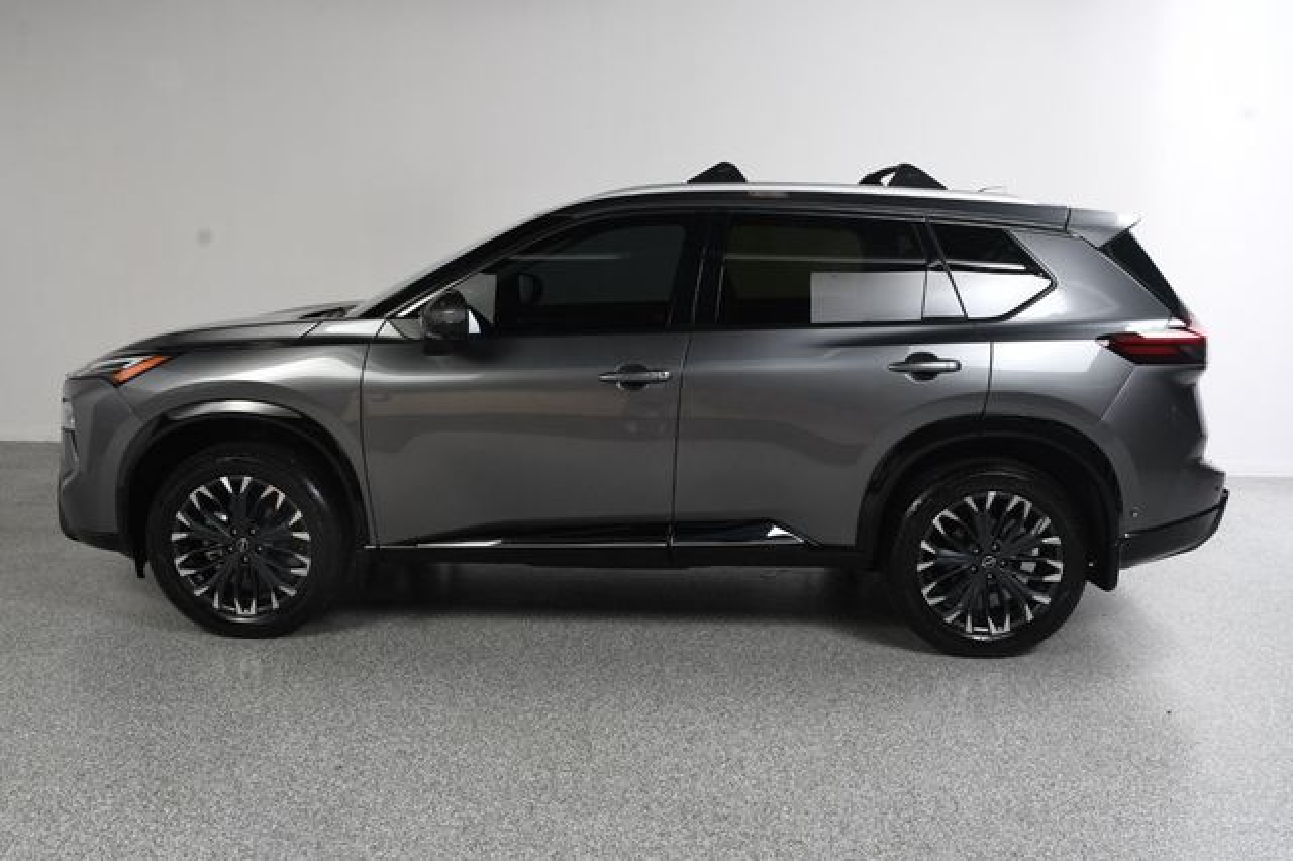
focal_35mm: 33
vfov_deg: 39.9
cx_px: 646
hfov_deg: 57.2
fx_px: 1185
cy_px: 430
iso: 100
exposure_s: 1/160
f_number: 10
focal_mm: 22
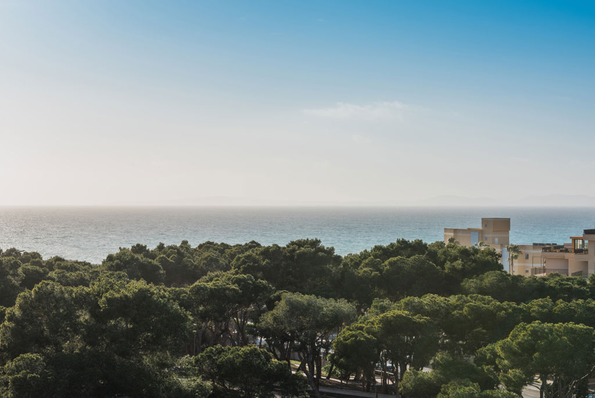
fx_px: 1158
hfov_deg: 28.8
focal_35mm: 70
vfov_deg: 19.5
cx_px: 298
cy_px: 199
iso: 100
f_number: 16
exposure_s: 1/180
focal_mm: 70
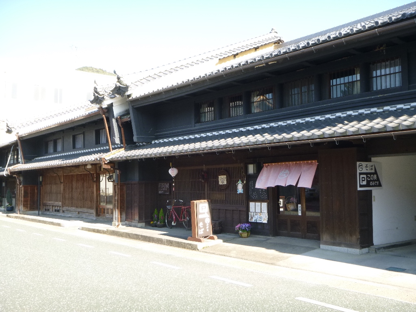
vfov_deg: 37.7
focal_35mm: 38
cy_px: 156
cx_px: 208
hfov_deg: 49.0
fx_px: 457
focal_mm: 6.8
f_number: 4.5
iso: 100
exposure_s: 1/80
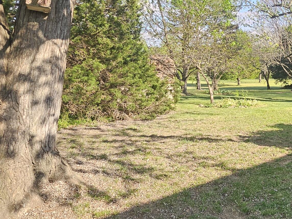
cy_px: 76
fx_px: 287
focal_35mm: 34
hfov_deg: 47.4
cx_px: 272
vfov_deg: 41.3
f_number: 2.2
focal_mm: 1.74
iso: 32
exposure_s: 1/250
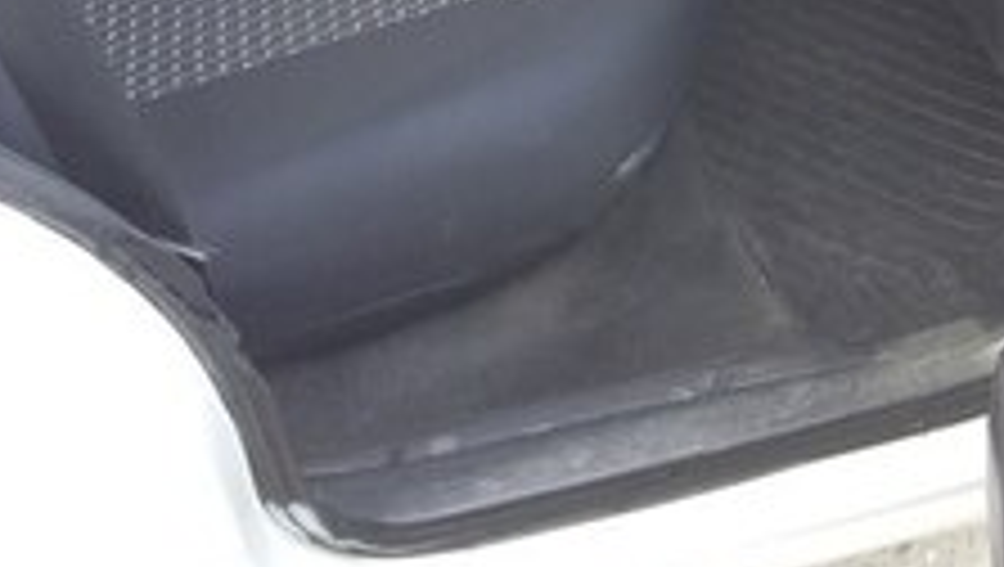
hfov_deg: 28.2
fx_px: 1999
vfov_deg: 14.4
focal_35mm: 75
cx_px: 567
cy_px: -423
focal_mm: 3.3
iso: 50
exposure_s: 1/100
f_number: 2.2
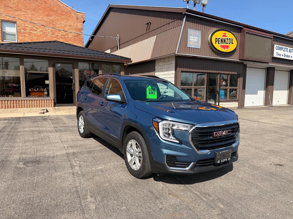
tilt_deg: -3.7
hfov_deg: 71.6
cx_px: 146
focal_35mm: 24
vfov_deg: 56.8
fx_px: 203
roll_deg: +0.1
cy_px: 110
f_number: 1.78
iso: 80
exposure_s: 1/3759
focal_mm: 6.76
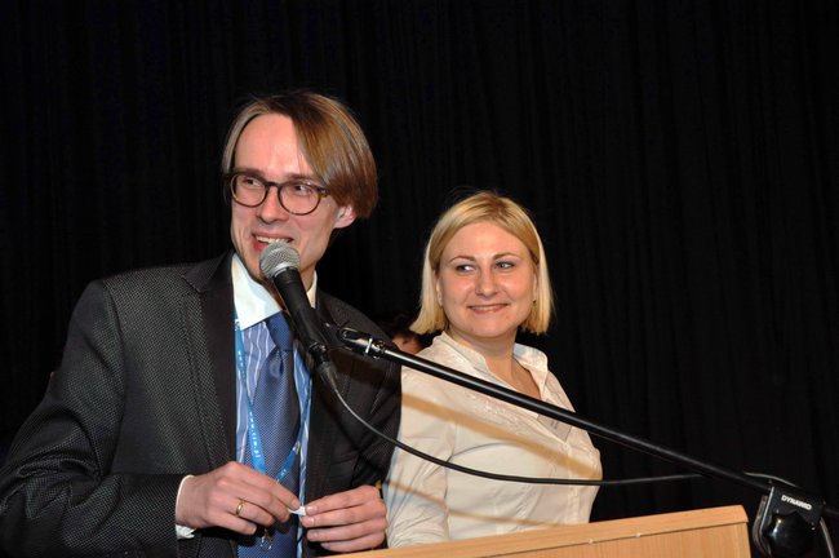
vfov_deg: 25.0
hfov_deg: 36.9
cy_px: 279
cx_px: 420
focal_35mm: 54
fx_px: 1257
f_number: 13
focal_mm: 36
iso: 1250
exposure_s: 1/60
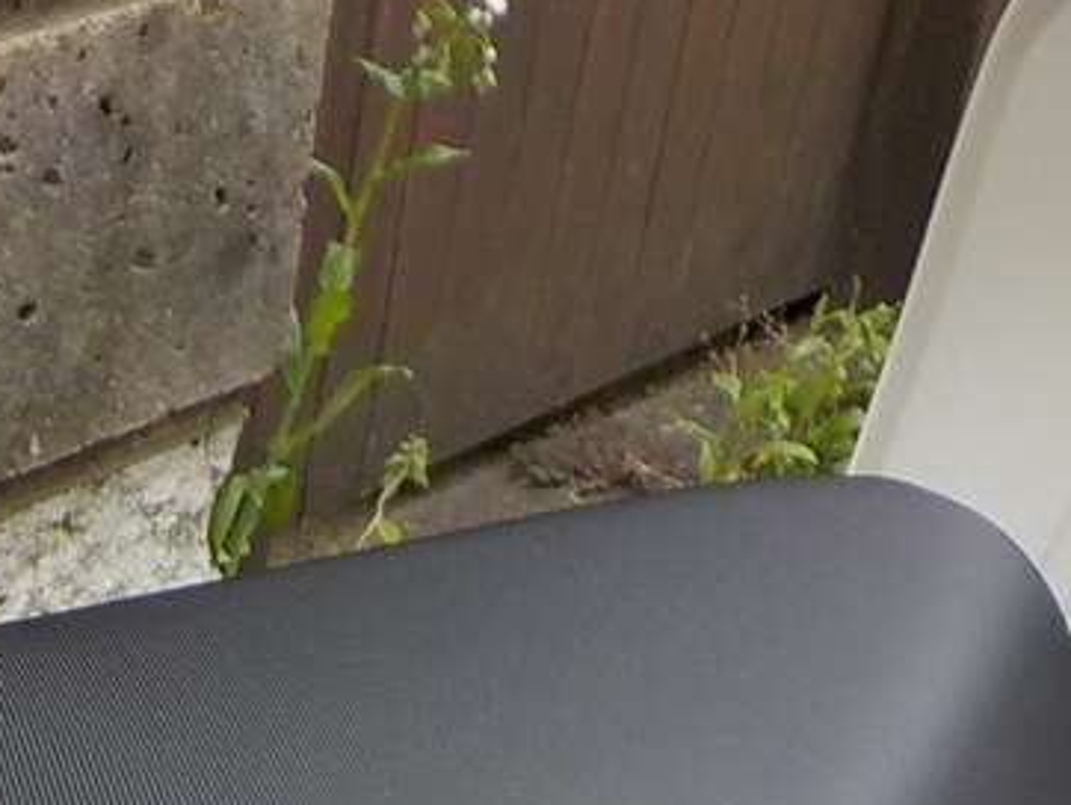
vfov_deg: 12.9
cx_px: -231
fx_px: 3282
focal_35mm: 106
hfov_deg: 17.6
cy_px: 1364
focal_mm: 4.1
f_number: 3.3
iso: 125
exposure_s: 1/250
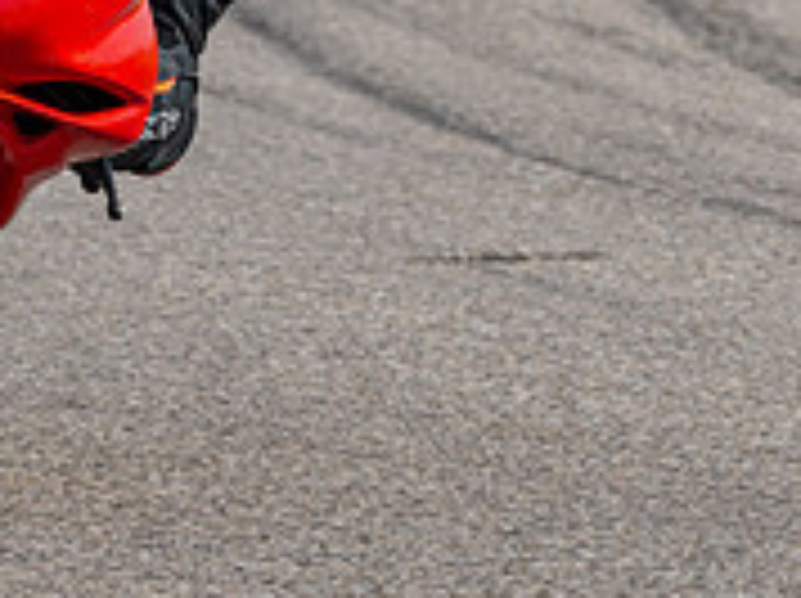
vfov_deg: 1.5
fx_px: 23224
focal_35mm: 1005
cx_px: 202
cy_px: 38
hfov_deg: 2.0
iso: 450
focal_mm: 320
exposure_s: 1/1250
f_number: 11
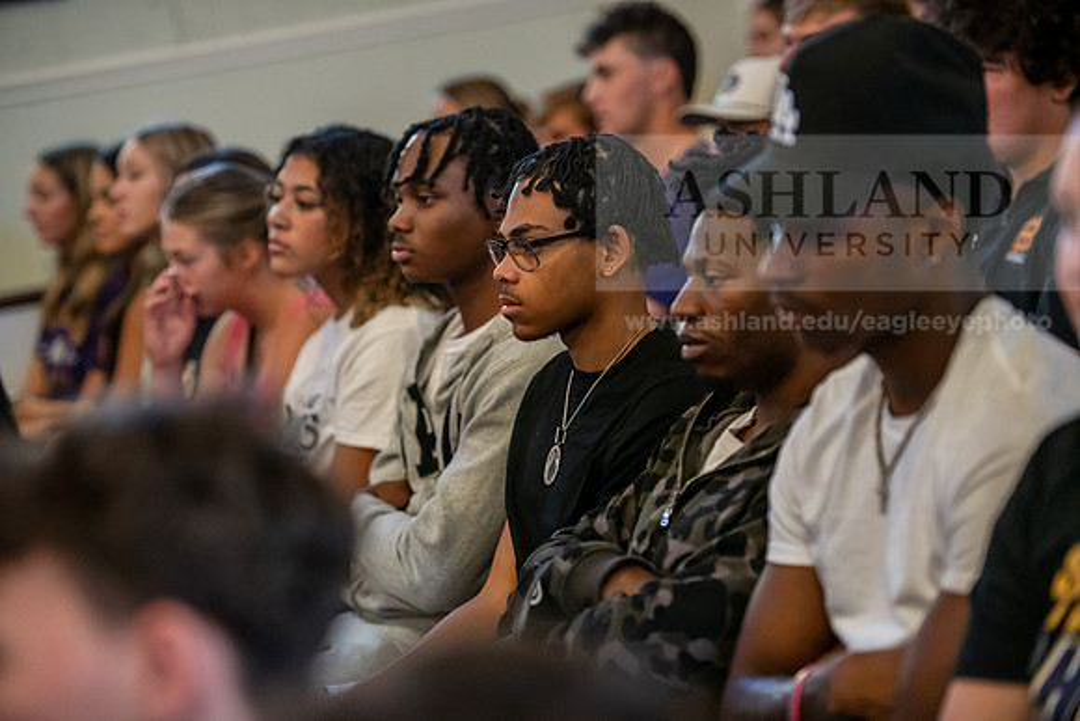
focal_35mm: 116
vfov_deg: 11.8
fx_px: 3481
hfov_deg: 17.6
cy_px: 360
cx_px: 540
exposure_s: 1/200
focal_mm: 116
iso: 3200
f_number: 2.8
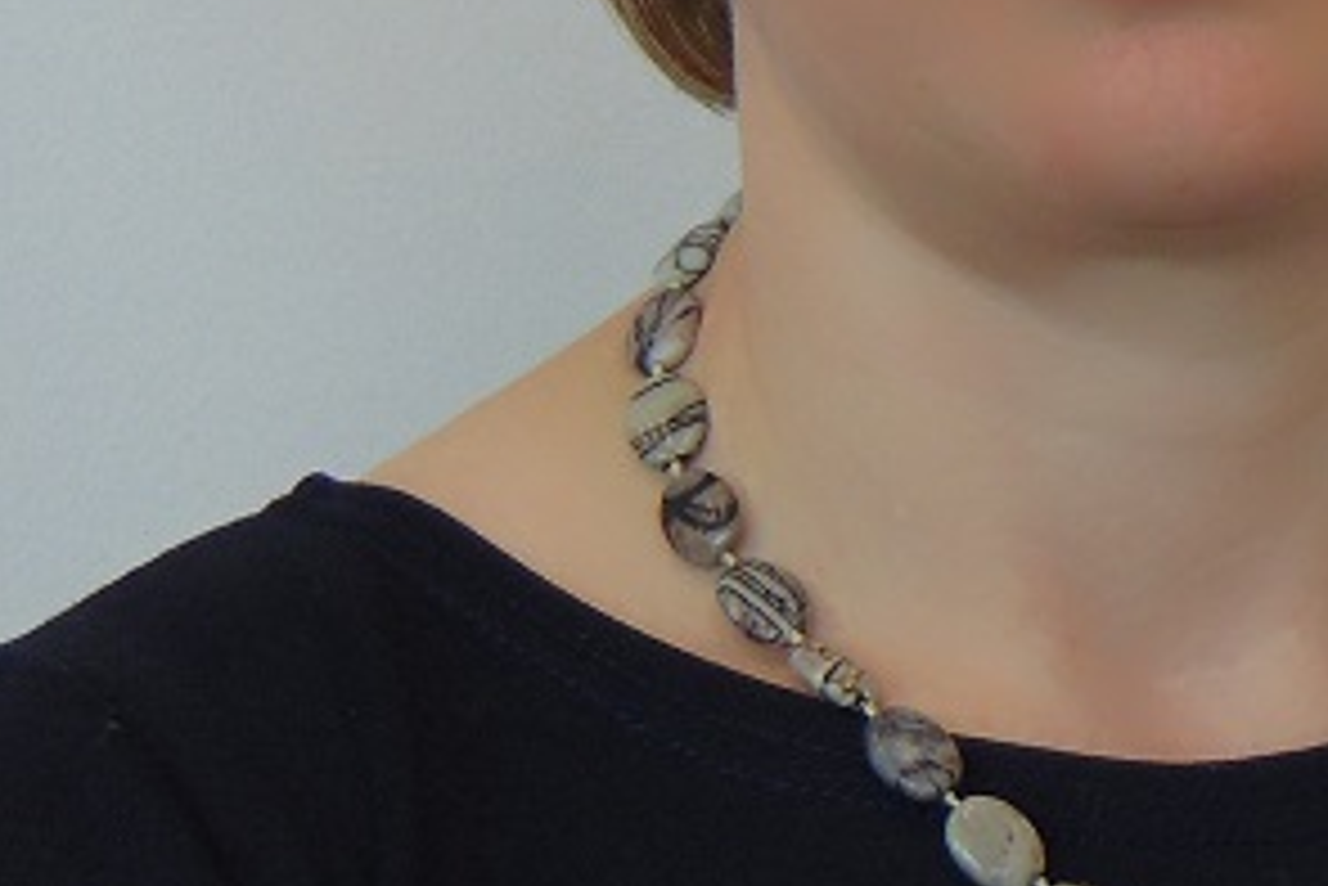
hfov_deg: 10.3
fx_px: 7381
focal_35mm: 200
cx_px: 986
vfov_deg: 6.9
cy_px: 54
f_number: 3.7
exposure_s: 1/40
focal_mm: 12.8
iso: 80
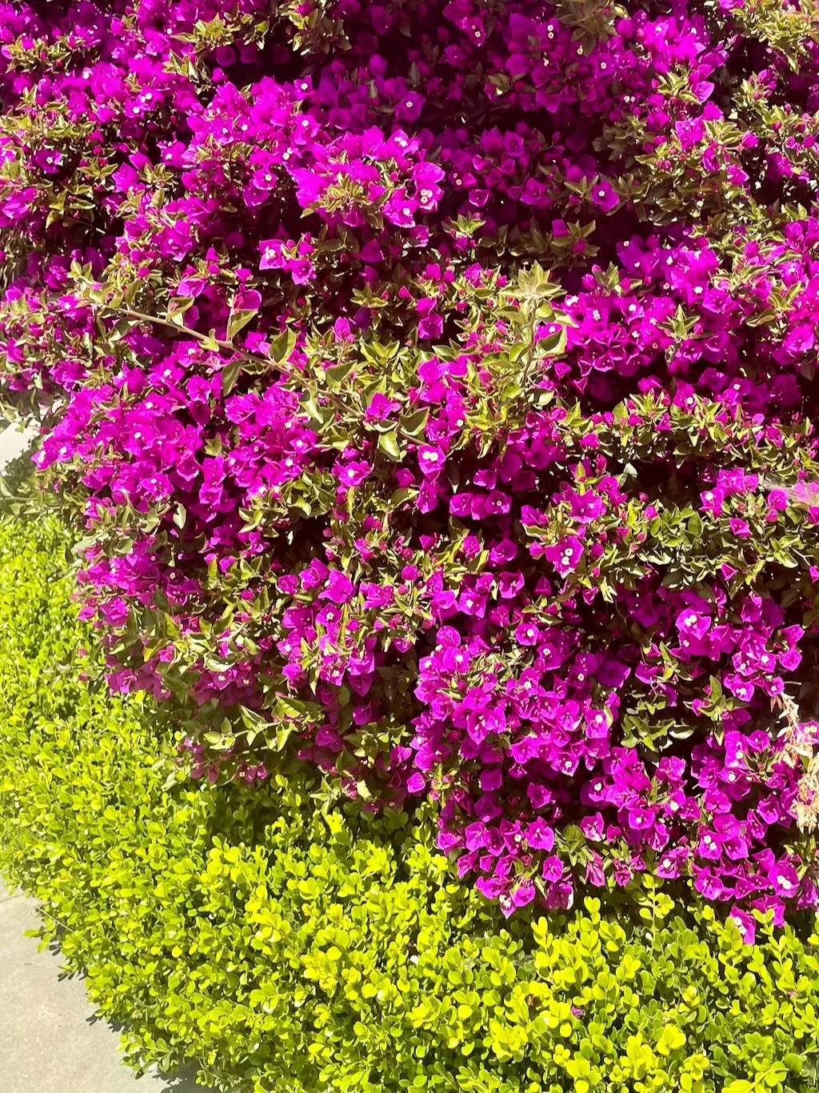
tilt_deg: -7.8
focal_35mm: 26
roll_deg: -0.4
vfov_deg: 67.3
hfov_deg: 53.0
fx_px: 820
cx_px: 410
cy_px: 546
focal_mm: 4.2
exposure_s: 1/979
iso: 32
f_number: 1.6
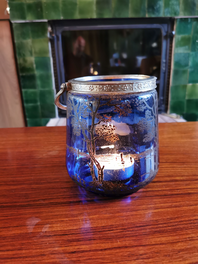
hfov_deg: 51.4
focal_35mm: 27
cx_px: 99
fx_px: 206
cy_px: 132
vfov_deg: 65.3
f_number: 1.6
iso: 400
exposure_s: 1/33.3
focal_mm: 5.56
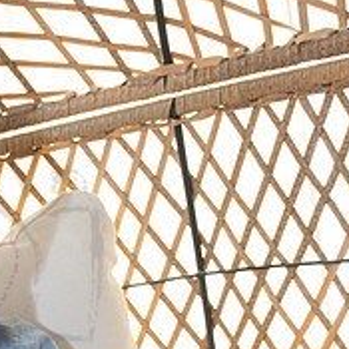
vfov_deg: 17.6
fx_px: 1027
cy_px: 503
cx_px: -9
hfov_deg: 18.7
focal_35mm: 90
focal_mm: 32
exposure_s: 1/320
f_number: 4
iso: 1600
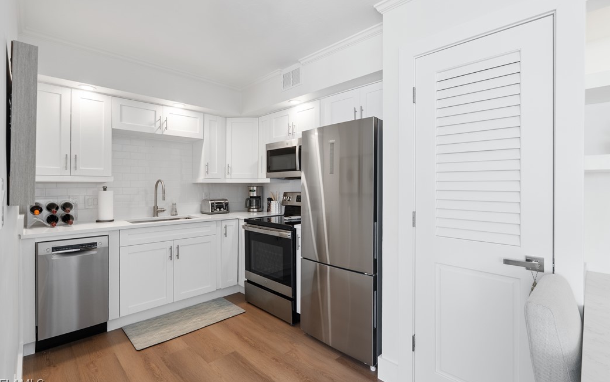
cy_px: 184
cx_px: 294
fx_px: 283
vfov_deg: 68.0
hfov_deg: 94.3
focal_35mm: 17
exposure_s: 1/1.67
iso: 100
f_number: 9
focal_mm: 16
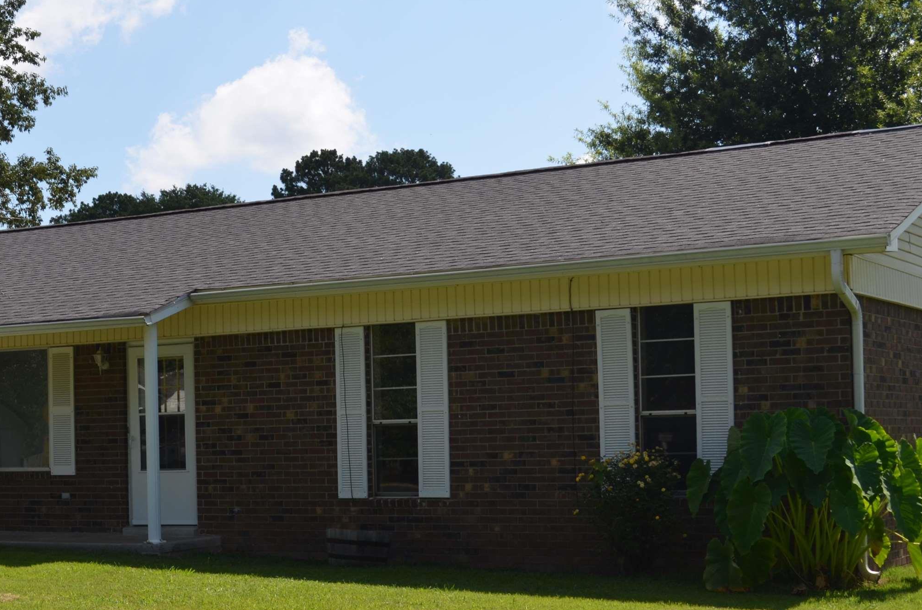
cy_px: 436
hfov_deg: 29.9
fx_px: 1706
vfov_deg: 20.2
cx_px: 278
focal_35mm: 67
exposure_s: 1/200
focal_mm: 29
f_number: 10
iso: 100
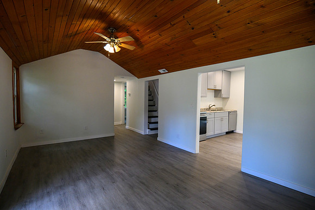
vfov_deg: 69.3
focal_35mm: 17
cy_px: 105
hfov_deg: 92.0
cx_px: 158
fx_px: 152
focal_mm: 17
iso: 1250
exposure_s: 1/320
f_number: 4
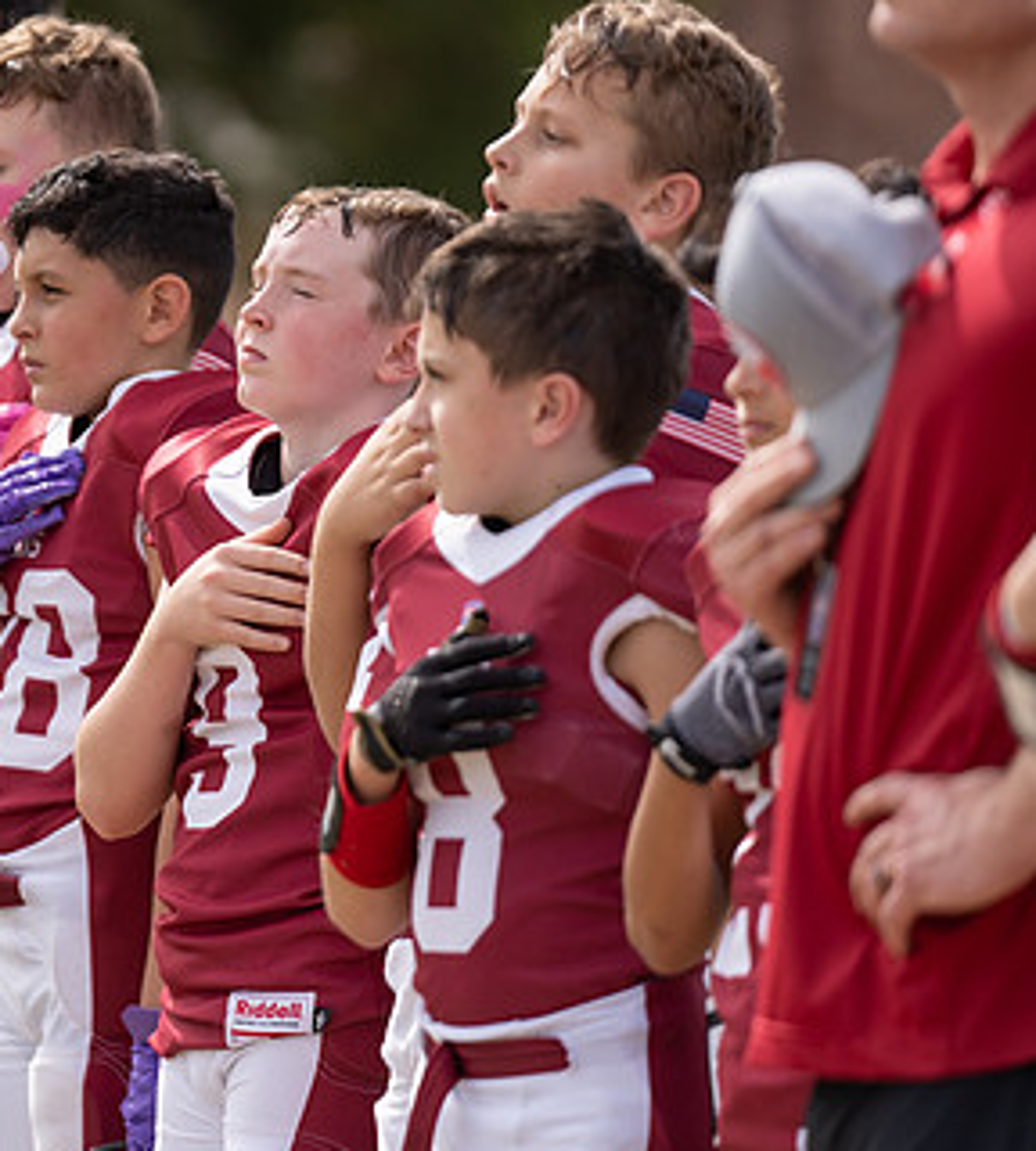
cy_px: 534
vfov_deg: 4.7
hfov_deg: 4.2
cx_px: 44
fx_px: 13994
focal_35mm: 391
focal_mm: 200
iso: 100
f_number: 2.8
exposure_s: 1/1000
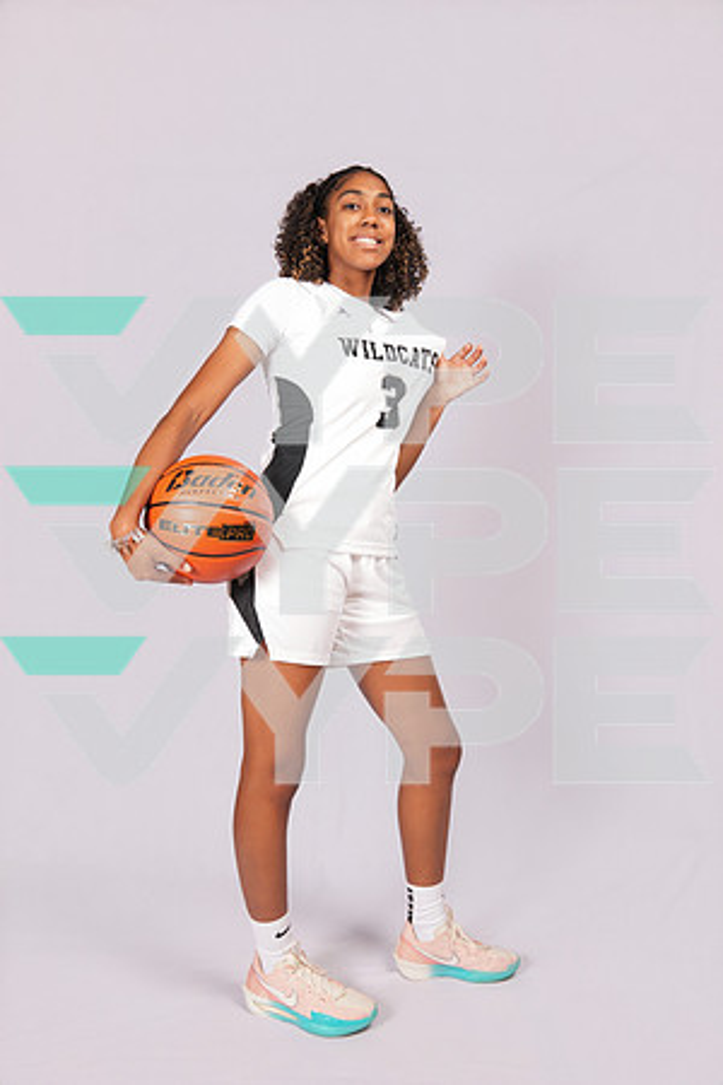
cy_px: 542
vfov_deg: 65.5
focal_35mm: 28
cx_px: 362
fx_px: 843
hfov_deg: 46.4
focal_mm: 28
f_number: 8
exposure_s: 1/200
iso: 250
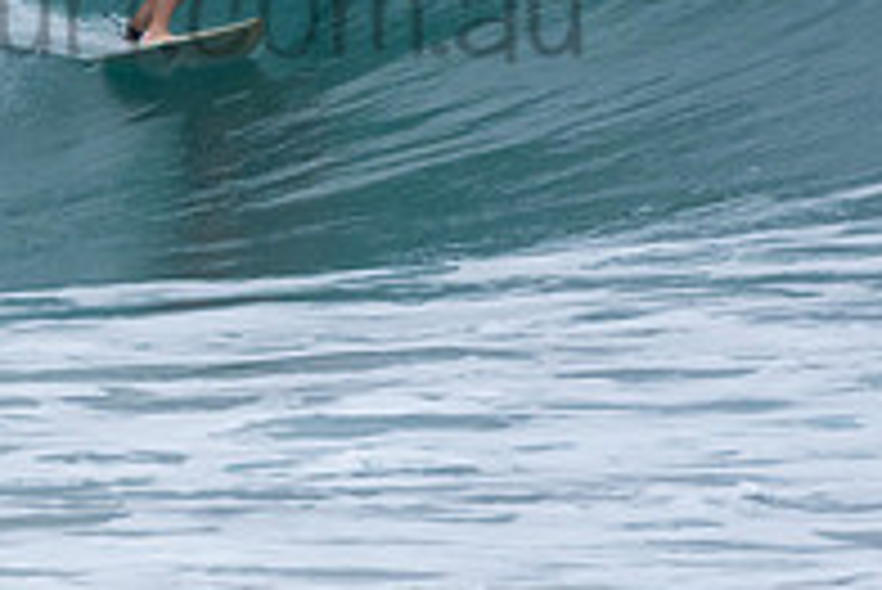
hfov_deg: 0.9
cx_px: 108
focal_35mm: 2220
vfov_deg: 0.6
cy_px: -47
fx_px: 54428
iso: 320
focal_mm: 500
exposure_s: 1/1250
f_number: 5.6
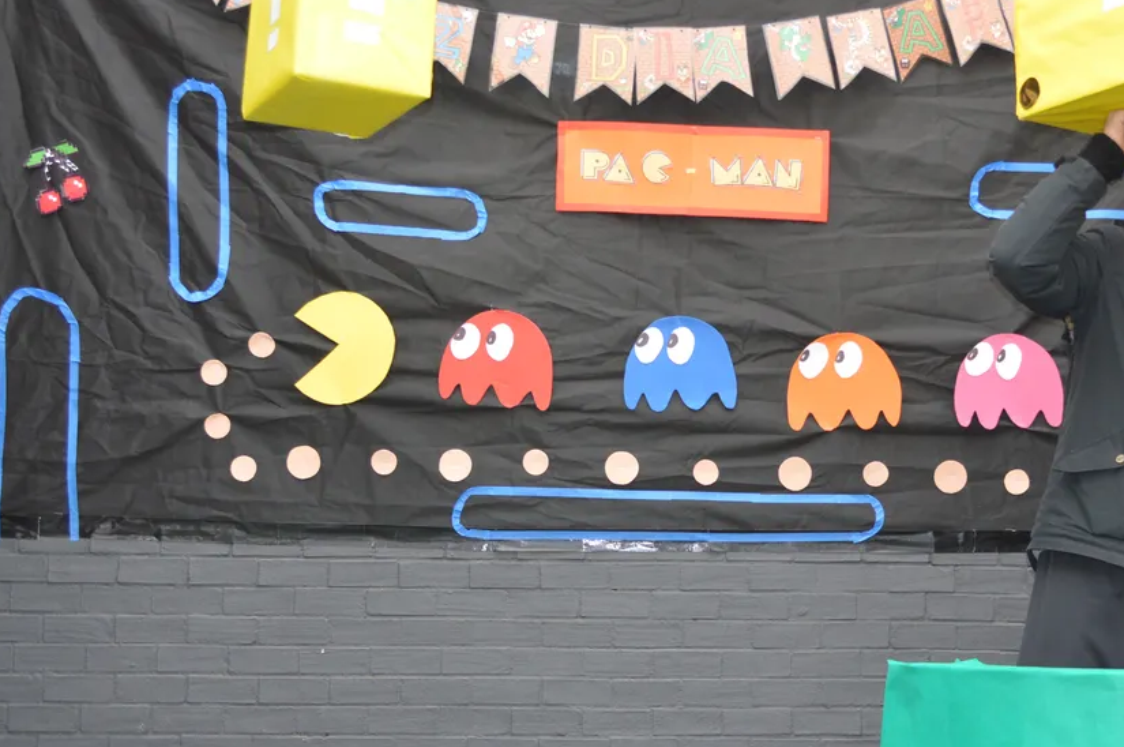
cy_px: 421
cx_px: 736
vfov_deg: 21.8
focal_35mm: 62
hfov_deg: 32.2
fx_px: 1933
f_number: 4
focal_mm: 24
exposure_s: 1/100
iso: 400
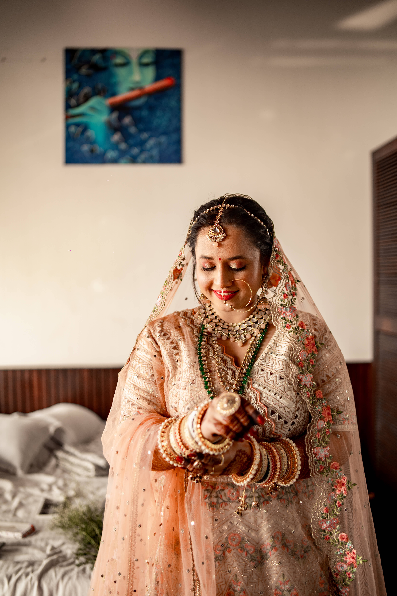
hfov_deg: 37.9
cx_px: 198
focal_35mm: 35
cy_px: 298
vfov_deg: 54.4
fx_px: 579
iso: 250
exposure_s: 1/1600
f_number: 1.6
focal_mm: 35
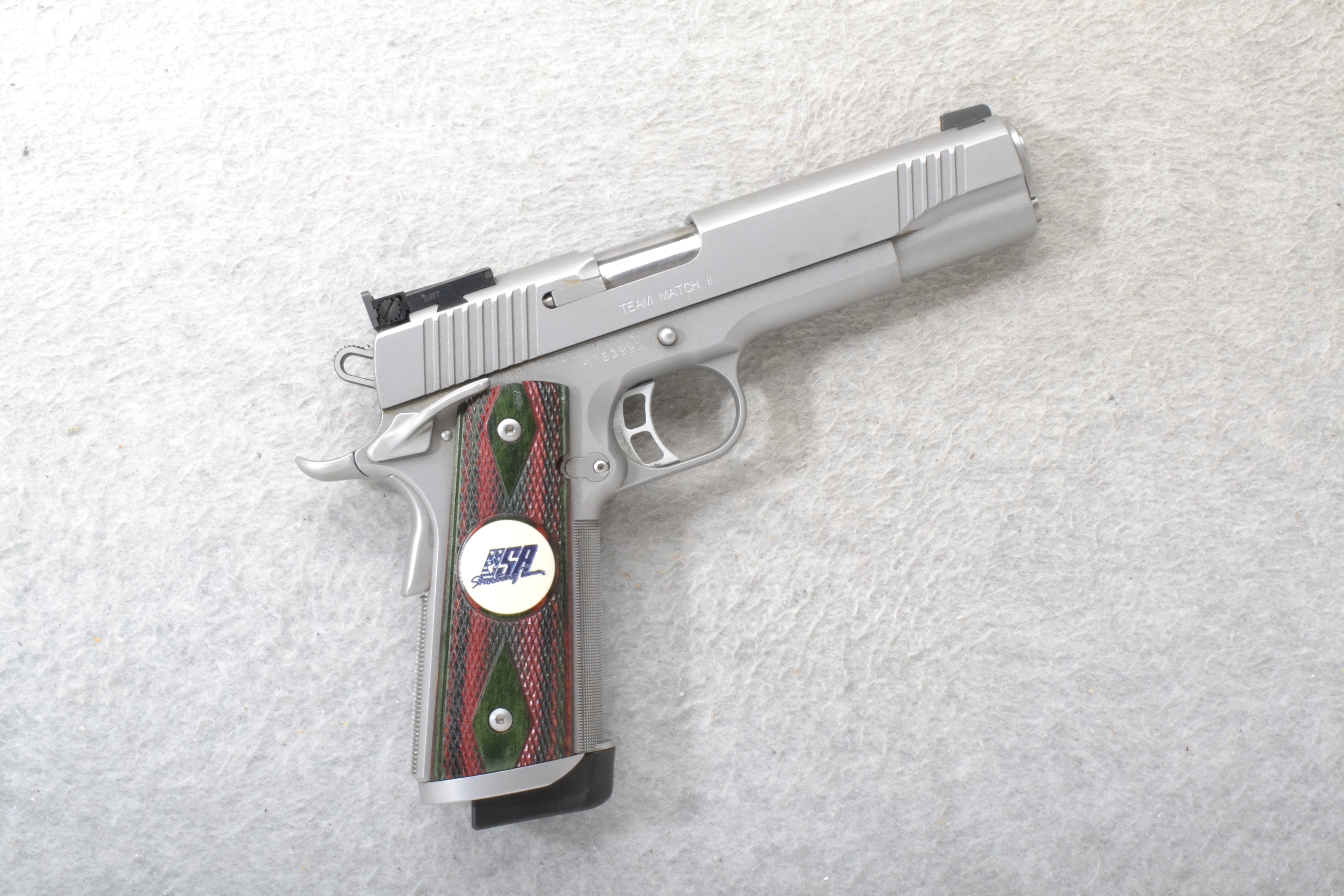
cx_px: 672
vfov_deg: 25.1
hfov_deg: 36.9
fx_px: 2016
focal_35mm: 54
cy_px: 448
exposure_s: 1/160
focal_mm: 36
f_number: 20
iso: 3200
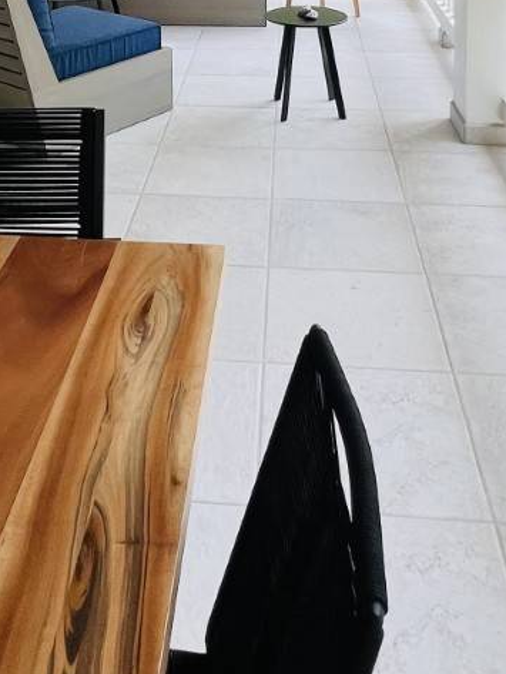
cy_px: -133
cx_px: 190
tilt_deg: -3.8
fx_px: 857
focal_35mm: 44
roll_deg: +1.6
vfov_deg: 34.5
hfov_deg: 32.7
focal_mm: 1.57
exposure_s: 1/191
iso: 32
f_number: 1.8
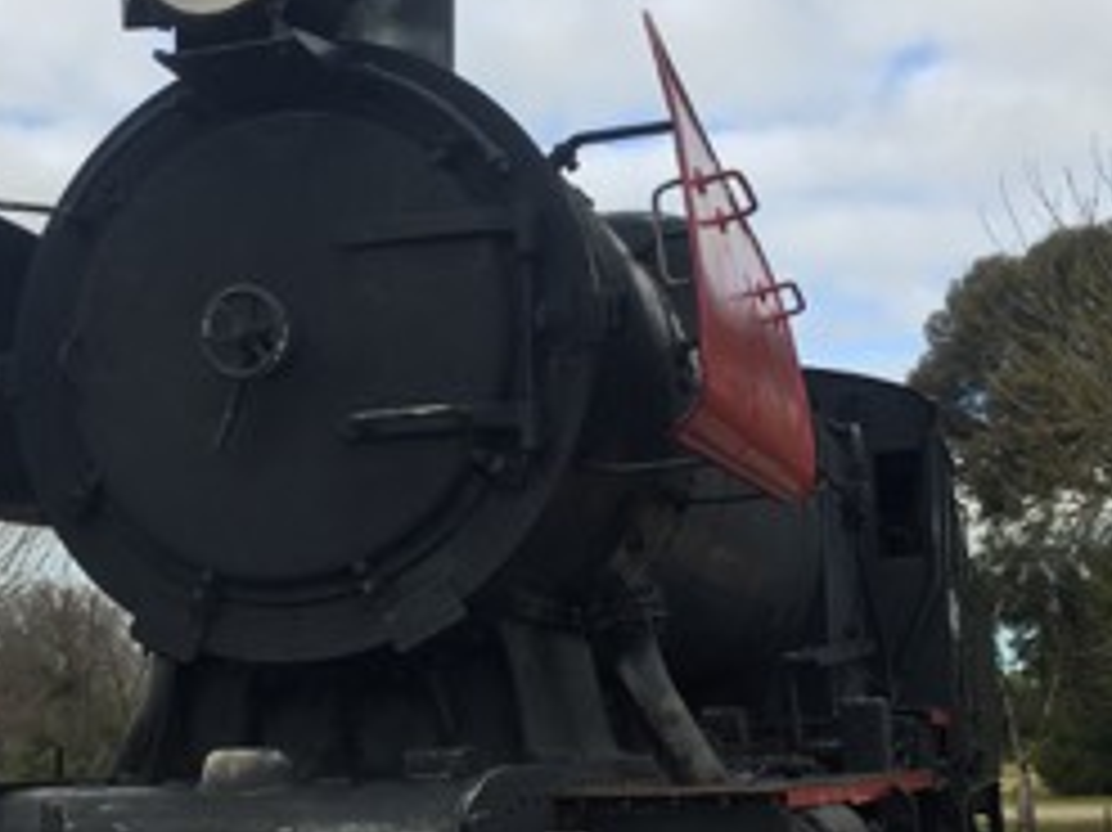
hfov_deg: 31.4
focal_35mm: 61
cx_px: 347
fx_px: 1959
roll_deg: +0.3
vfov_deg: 23.6
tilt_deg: +2.7
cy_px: 684
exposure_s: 1/775
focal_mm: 4.15
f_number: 2.2
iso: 32
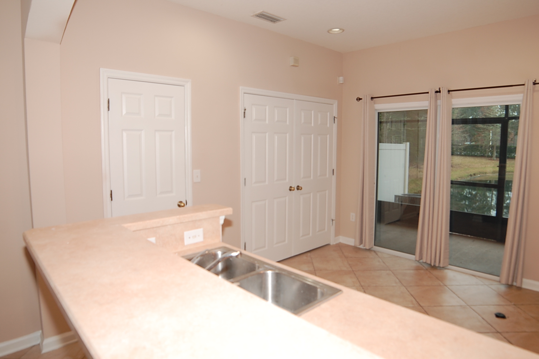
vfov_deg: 59.4
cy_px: 180
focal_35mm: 21
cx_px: 270
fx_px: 314
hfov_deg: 81.3
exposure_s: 1/50
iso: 200
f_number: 4
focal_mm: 14
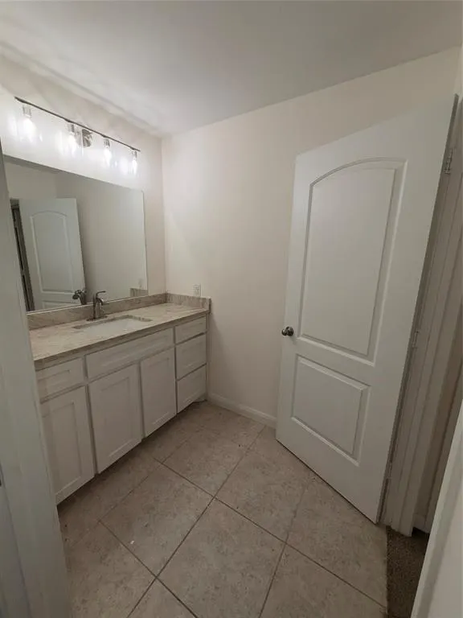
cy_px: 309
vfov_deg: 102.1
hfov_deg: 85.7
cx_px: 232
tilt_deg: -11.7
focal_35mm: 14
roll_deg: -1.5
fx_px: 250
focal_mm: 2.22
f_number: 2.2
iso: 25
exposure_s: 1/120
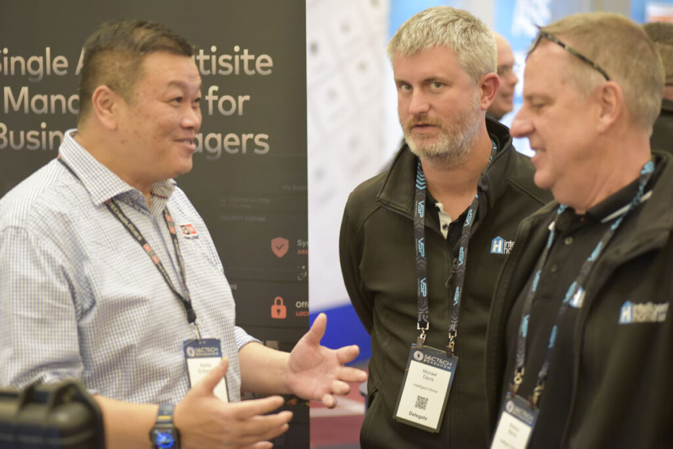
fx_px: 1870
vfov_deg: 13.7
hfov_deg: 20.4
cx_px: 336
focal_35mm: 100
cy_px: 224
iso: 3600
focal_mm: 100
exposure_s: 1/125
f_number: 2.8
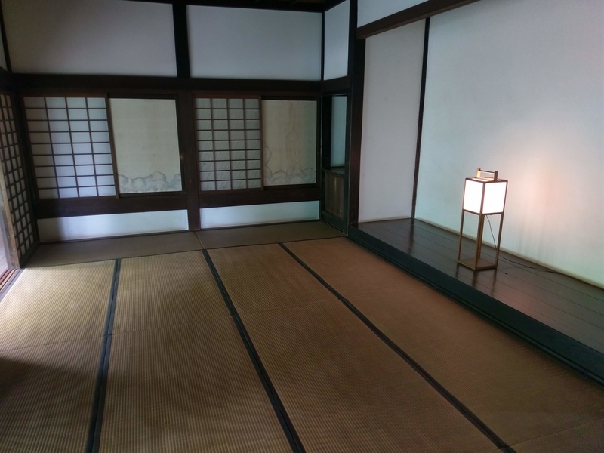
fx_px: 454
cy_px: 226
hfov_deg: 67.3
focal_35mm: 26
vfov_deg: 53.1
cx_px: 302
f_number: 1.8
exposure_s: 1/24
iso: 400
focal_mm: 4.58
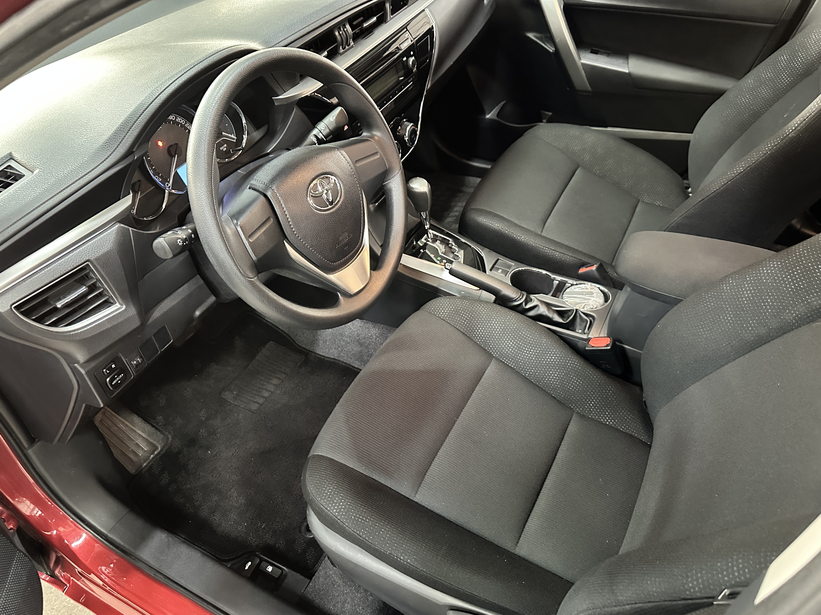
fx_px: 593
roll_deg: +4.2
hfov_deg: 69.4
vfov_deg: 54.9
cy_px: 320
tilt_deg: -44.1
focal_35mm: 25
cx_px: 407
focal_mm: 6.86
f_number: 1.78
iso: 2000
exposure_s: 1/20
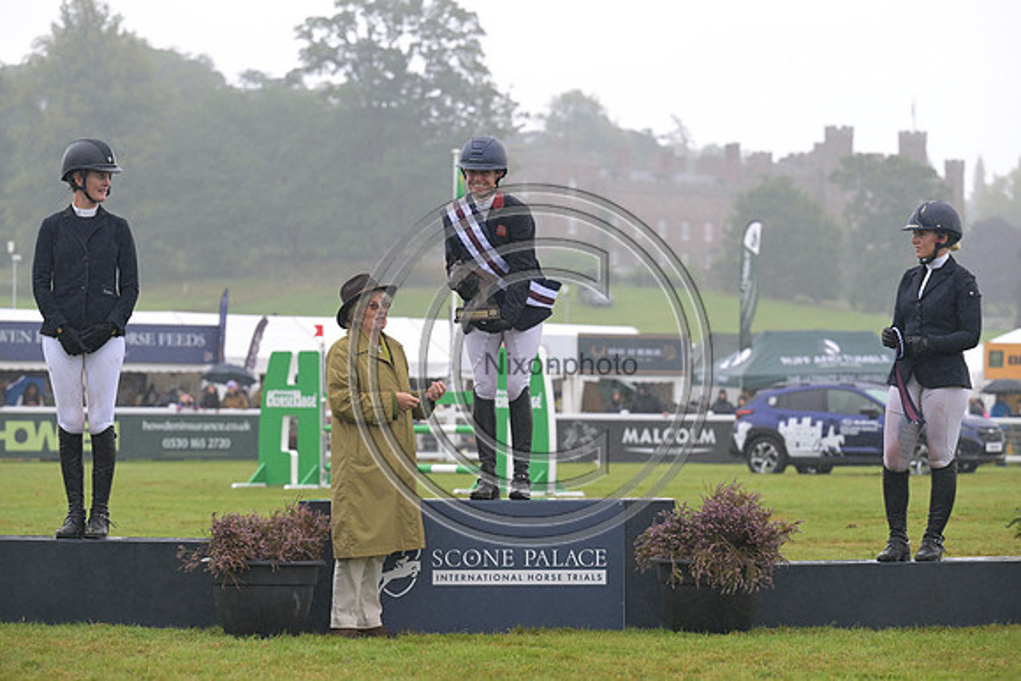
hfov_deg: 15.2
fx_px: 3829
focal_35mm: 135
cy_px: 340
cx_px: 510
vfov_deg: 10.2
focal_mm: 135
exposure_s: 1/1000
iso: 1400
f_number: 5
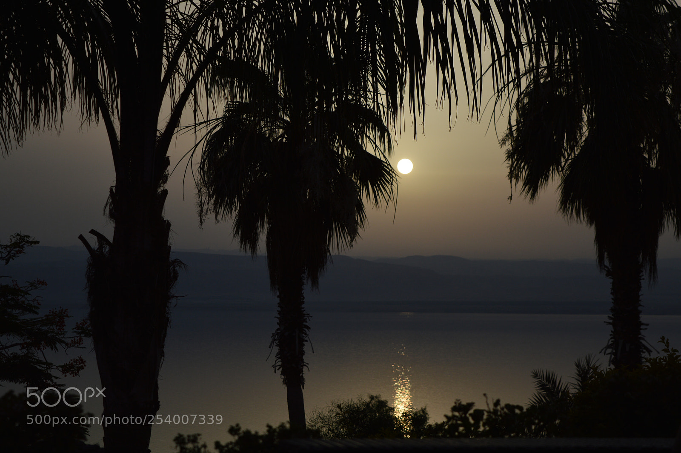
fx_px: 1559
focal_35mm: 82
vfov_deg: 16.5
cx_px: 340
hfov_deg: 24.6
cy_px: 226
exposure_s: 1/1600
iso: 100
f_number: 5.6
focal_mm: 55
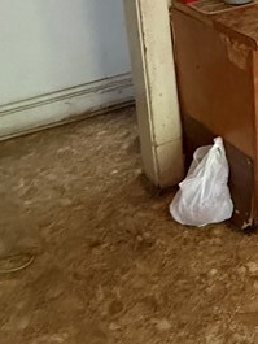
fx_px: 536
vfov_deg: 33.3
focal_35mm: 54
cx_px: 411
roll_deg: -0.7
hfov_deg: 21.5
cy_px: 21
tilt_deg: -15.5
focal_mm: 2.22
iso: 800
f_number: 2.2
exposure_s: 1/60
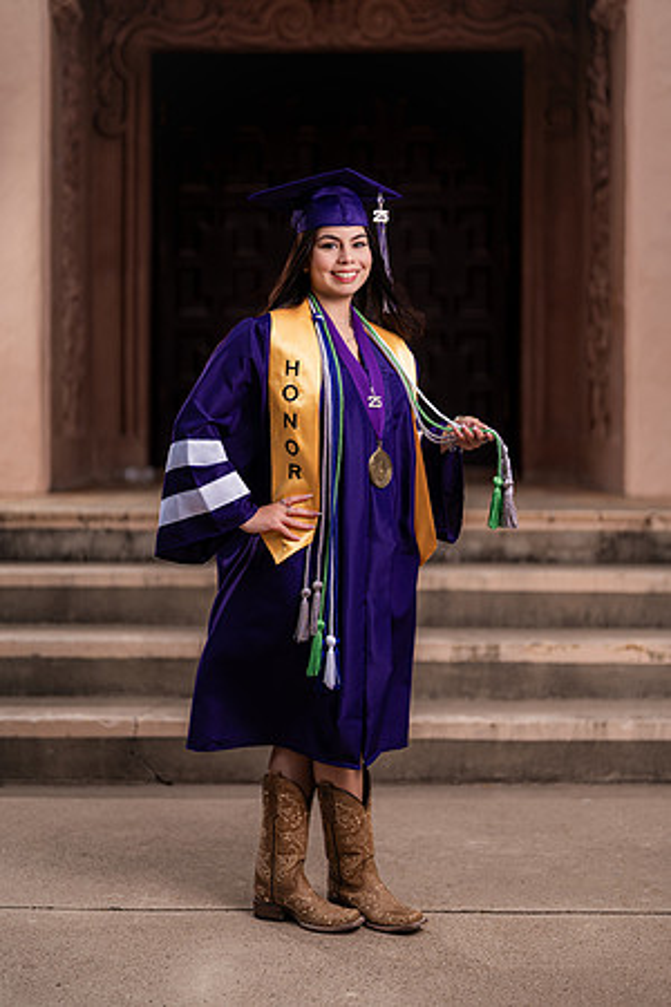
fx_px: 1398
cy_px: 504
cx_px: 336
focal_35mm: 50
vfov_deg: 39.6
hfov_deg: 27.0
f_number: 1.2
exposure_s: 1/2500
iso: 100
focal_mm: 50
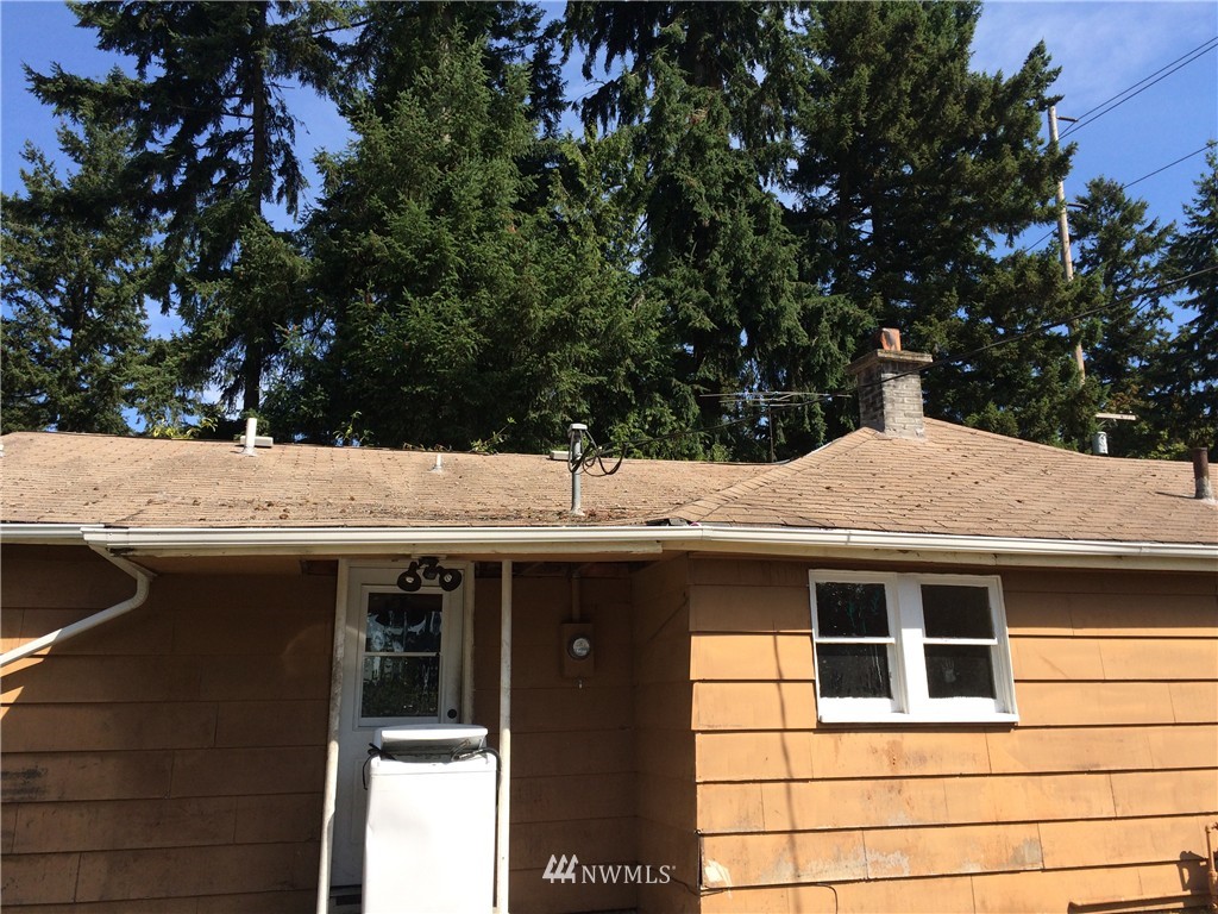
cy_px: 457
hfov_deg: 61.7
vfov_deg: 48.2
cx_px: 609
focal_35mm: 29
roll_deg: +1.5
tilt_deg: +17.1
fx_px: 1020
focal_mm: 4.15
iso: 32
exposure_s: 1/1368
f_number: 2.2
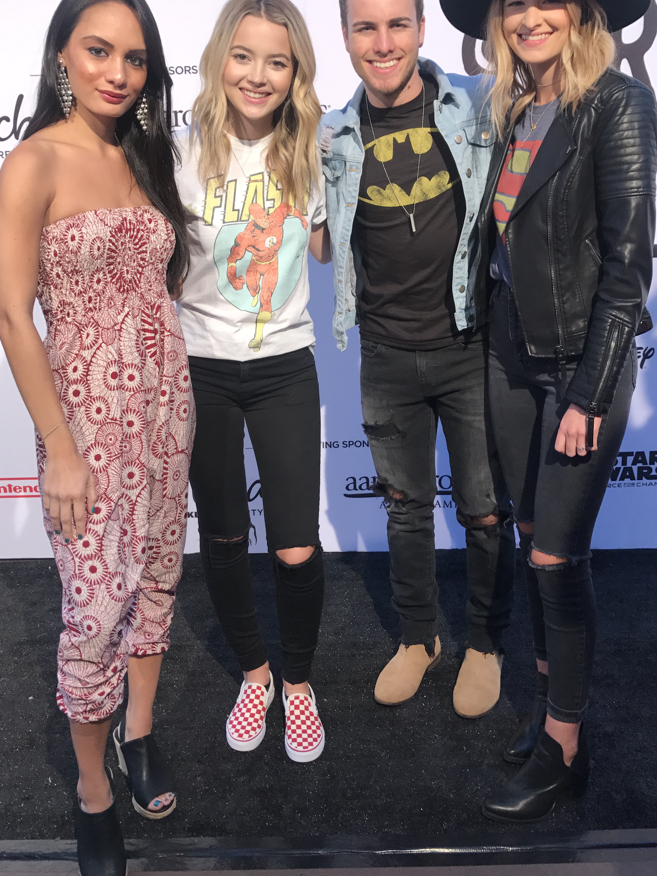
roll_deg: +1.2
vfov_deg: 55.1
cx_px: 330
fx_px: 835
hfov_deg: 42.9
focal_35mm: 33
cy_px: 366
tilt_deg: -11.2
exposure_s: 1/120
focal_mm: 3.99
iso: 40
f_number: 1.8
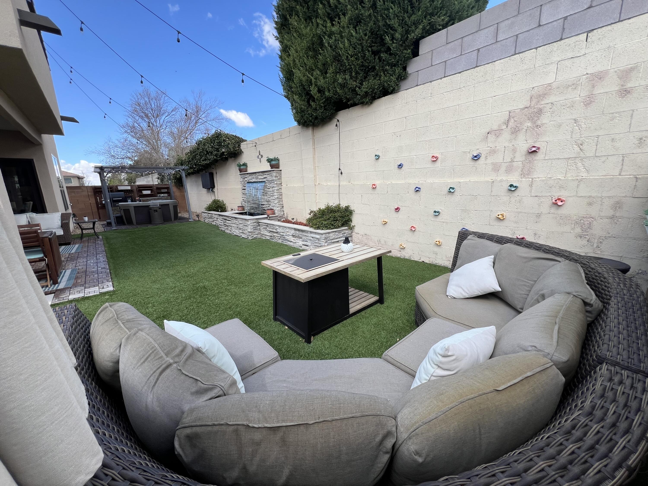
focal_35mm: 13
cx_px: 324
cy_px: 243
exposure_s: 1/515
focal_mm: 1.57
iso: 32
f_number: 1.8
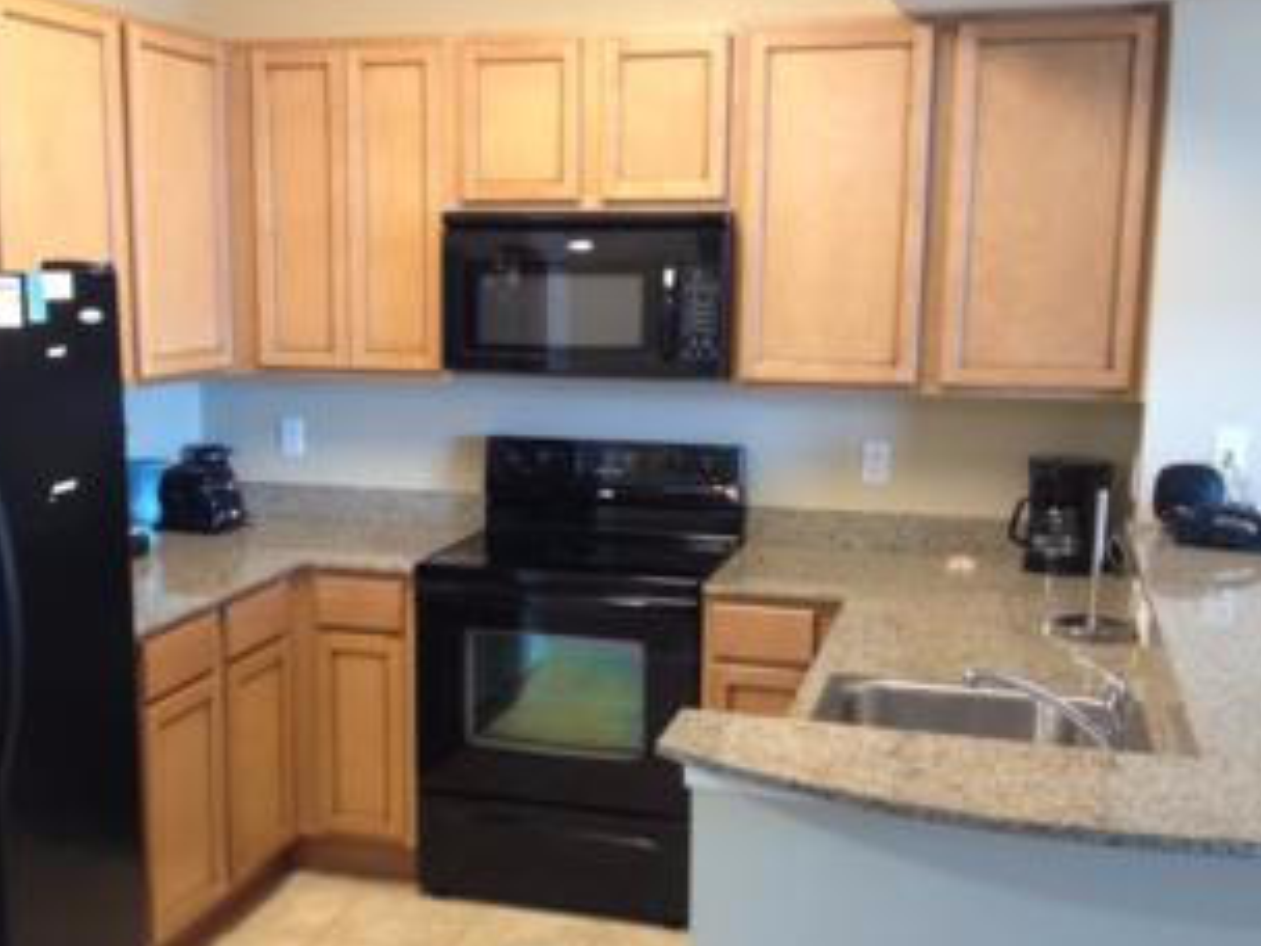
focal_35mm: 46
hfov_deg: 41.1
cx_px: 531
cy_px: 527
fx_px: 1676
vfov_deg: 31.5
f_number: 2.4
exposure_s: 1/20
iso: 160
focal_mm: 4.28
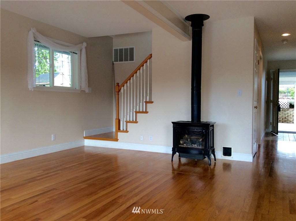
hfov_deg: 56.9
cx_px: 148
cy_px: 110
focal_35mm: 32
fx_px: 273
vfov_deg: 44.0
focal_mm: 3.3
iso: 40
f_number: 2.4
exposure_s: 1/60
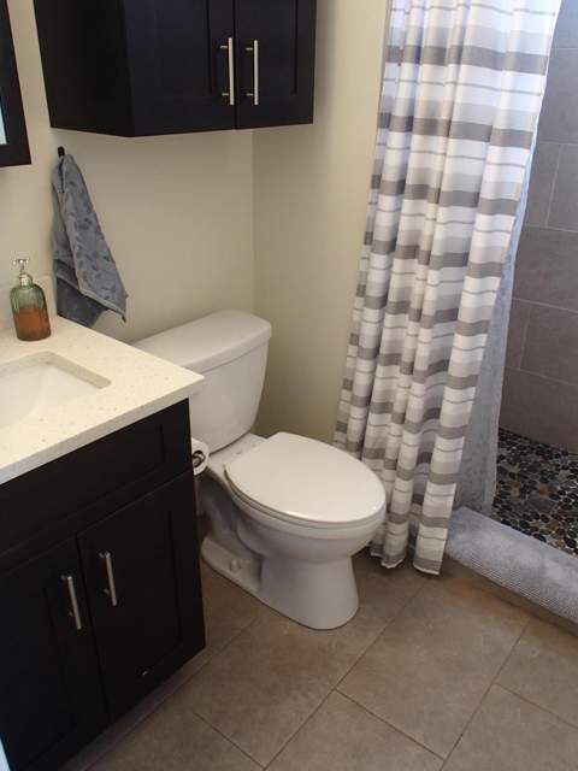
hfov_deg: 49.7
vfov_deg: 63.4
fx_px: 623
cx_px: 289
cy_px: 386
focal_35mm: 28
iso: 250
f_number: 3.9
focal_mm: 5
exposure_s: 1/30
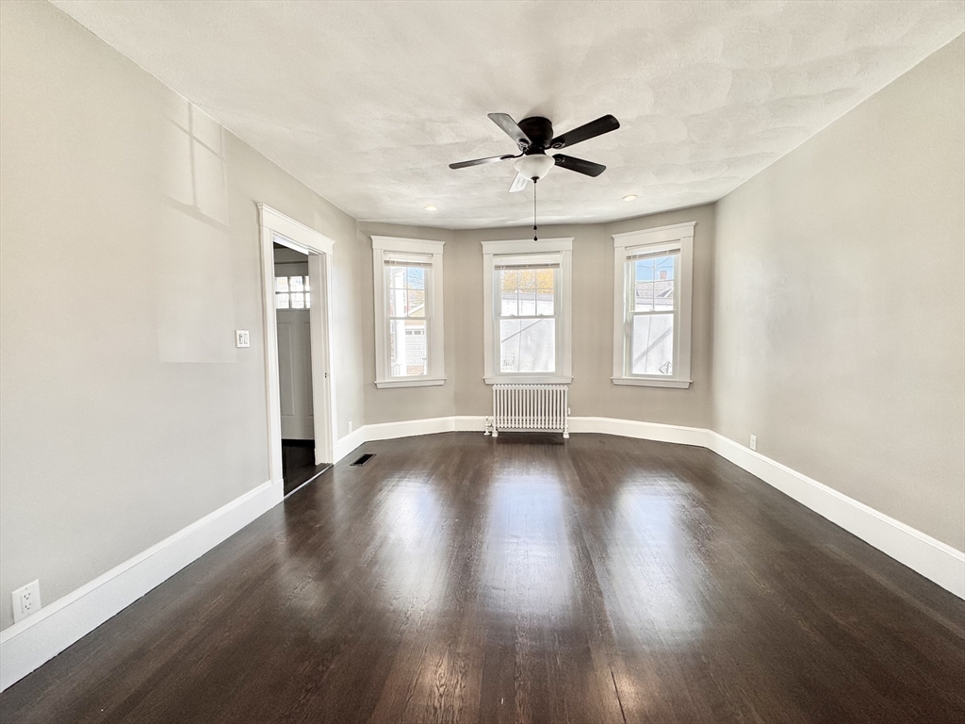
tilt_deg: -3.9
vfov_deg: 85.7
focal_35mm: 14
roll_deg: +0.3
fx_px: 390
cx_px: 482
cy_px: 362
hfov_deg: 102.1
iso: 40
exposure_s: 1/135
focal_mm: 2.22
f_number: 2.2
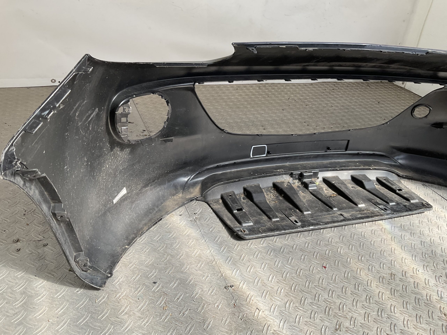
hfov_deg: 61.7
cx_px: 224
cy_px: 168
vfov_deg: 48.2
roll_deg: -10.5
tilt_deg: -28.4
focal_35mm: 29
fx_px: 374
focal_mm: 3
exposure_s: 1/504
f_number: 1.8
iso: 16
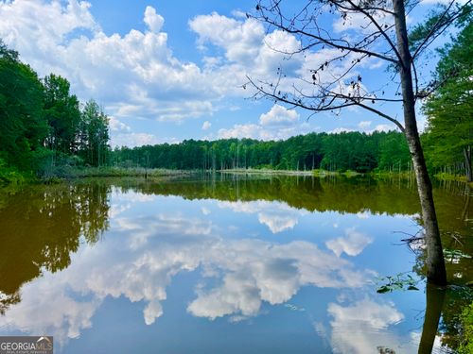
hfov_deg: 71.6
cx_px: 236
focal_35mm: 24
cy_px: 177
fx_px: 328
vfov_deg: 56.8
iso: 80
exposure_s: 1/5319
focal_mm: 6.76
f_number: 1.78
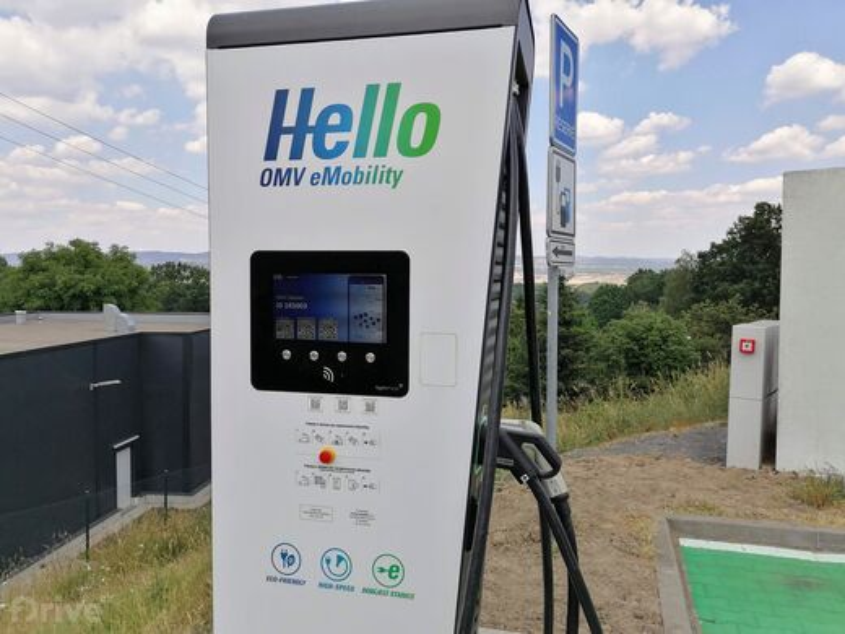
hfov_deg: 61.7
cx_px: 422
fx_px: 708
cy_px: 317
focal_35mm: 29
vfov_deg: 48.2
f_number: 1.8
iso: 50
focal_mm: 5.3
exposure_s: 1/1323
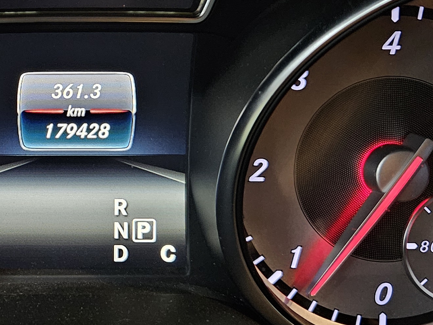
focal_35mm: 70
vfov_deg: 21.0
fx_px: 876
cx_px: 26
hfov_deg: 26.6
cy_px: 128
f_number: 1.8
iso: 1000
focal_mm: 5.4
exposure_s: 1/25
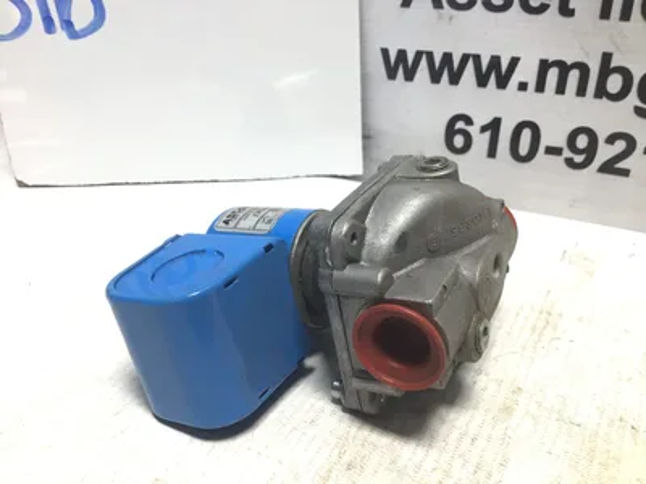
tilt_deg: -30.4
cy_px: 242
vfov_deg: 45.4
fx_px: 579
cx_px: 323
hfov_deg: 58.4
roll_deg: -0.3
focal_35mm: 31
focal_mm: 3.3
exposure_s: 1/60
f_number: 2.4
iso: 25
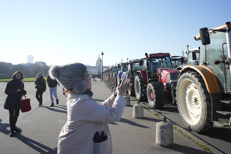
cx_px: 116
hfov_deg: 73.7
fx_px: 154
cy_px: 77
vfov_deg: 53.1
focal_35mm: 24
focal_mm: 24
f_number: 5.6
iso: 320
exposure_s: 1/800
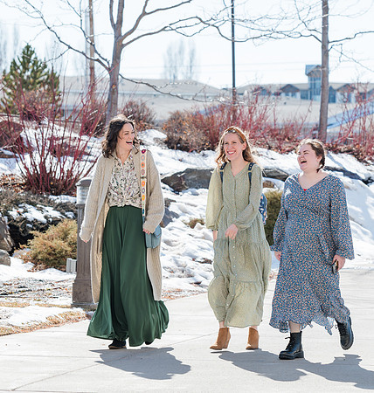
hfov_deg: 9.7
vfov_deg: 10.2
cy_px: 194
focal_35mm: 176
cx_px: 257
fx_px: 2208
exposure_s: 1/400
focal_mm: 112
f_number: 5.6
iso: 100
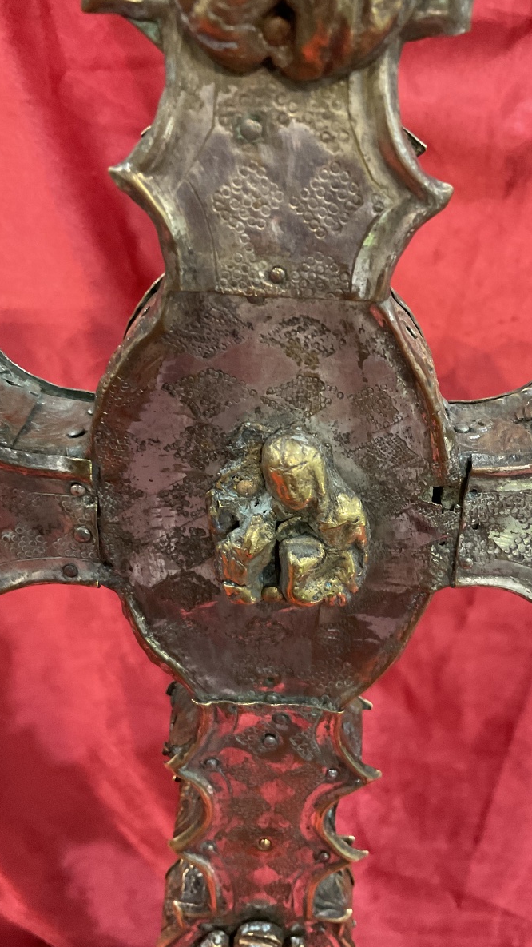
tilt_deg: -24.1
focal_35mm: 32
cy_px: 470
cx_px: 292
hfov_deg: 36.6
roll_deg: -2.4
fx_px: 803
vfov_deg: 61.0
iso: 250
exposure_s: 1/33
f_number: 1.8
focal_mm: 3
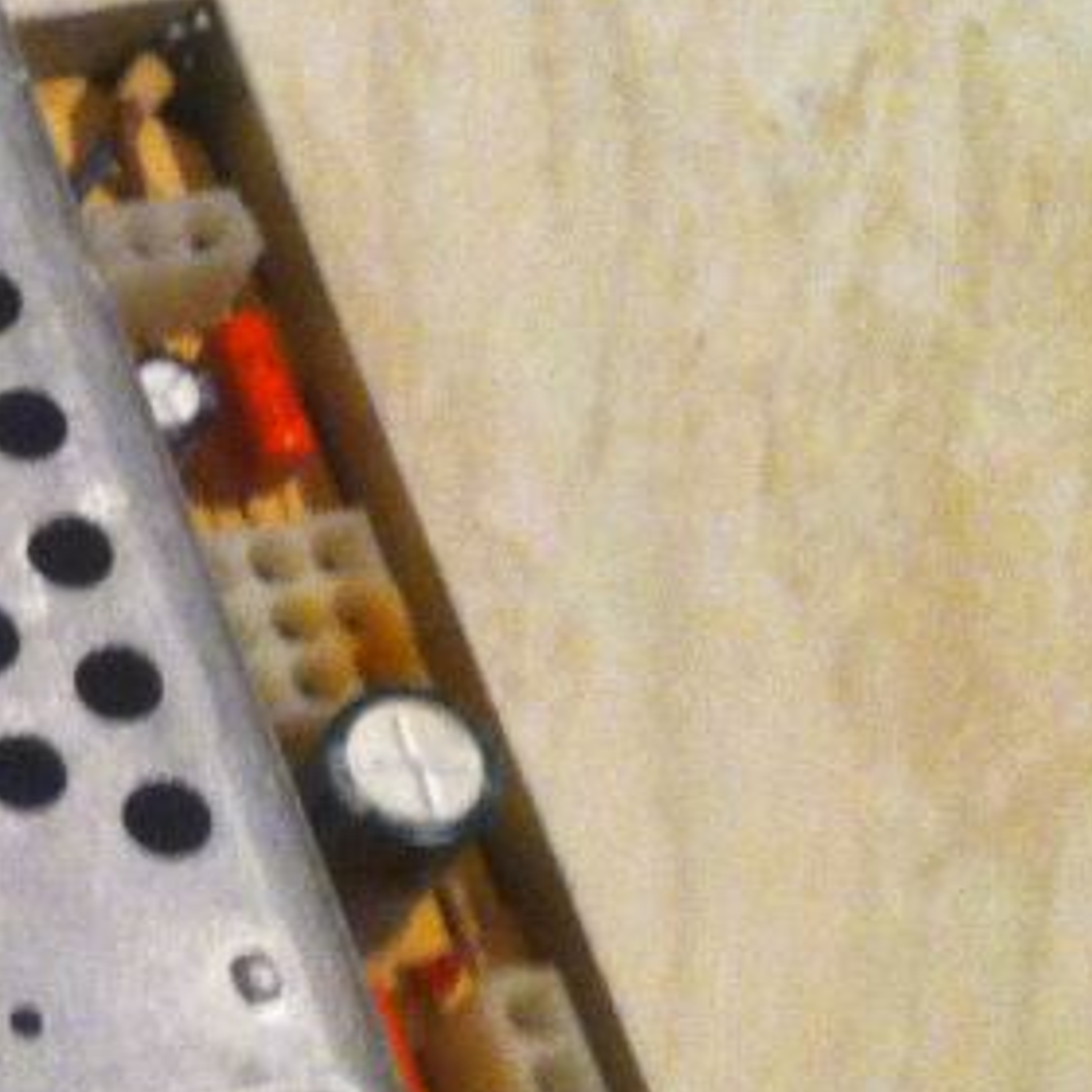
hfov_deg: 11.3
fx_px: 5104
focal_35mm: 143
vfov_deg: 12.2
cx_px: -913
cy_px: 655
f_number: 2.8
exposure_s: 1/17
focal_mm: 3.85
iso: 250
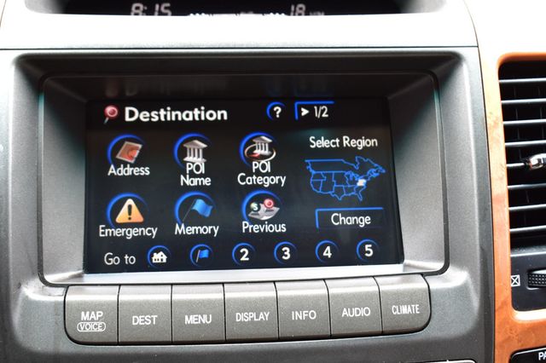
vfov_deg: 25.0
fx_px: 819
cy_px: 182
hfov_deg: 36.9
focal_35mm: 54
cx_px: 273
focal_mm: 36
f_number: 6.3
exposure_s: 1/15
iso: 400
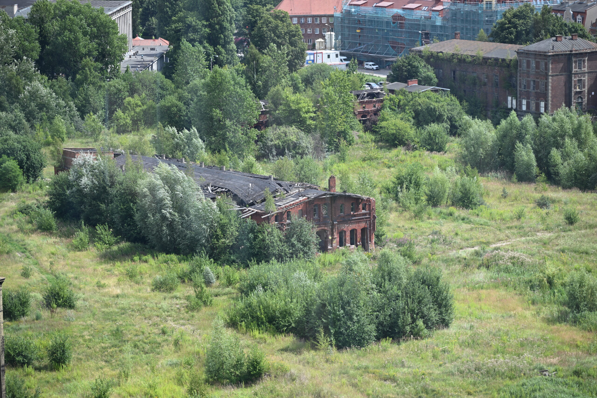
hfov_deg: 17.1
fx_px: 1990
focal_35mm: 120
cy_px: 199
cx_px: 298
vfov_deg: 11.4
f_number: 5
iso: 100
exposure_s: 1/400
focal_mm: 120
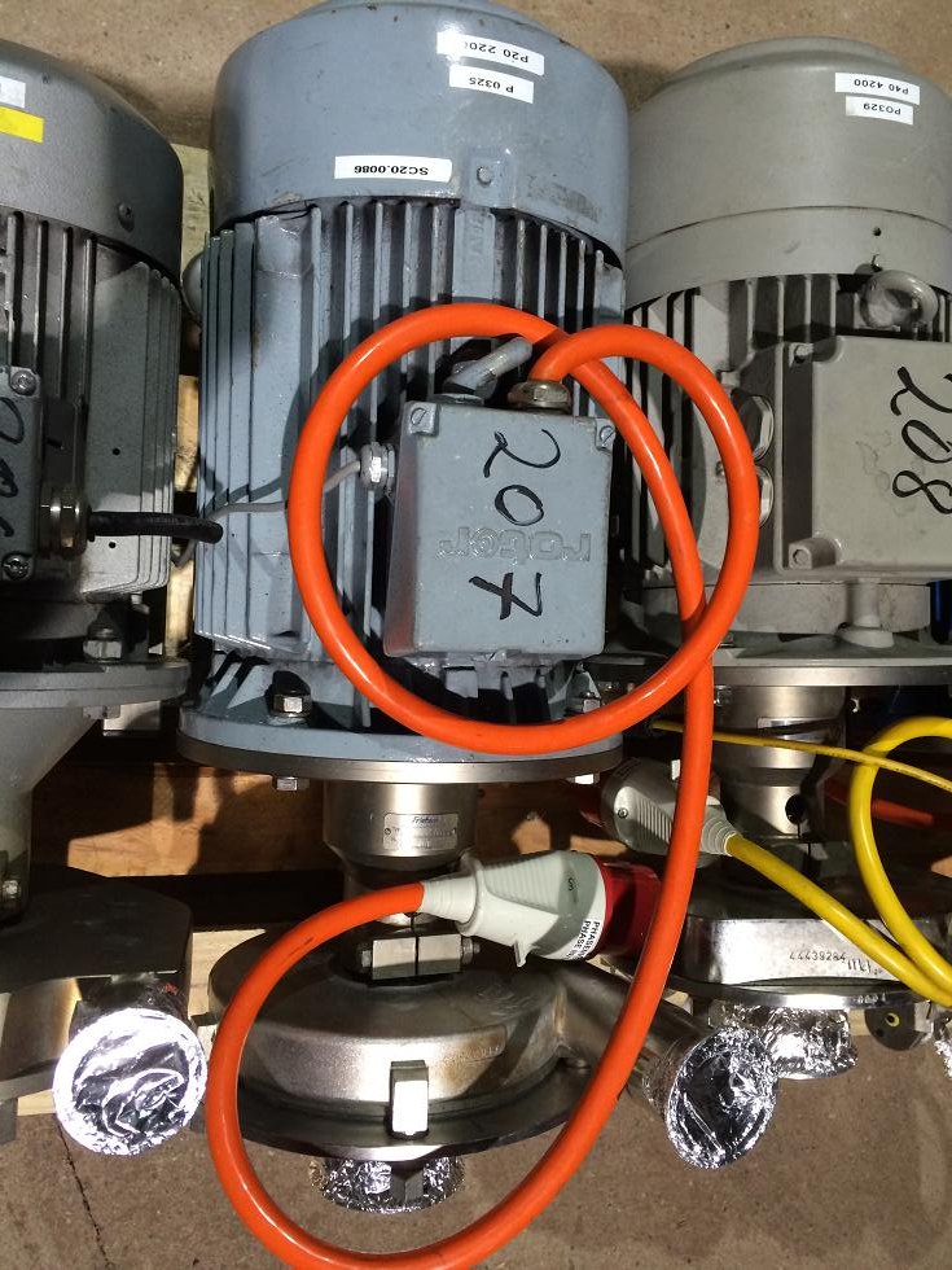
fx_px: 1100
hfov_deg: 46.8
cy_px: 635
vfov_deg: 60.0
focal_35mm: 30
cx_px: 476
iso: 200
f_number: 2.2
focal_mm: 4.12
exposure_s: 1/33
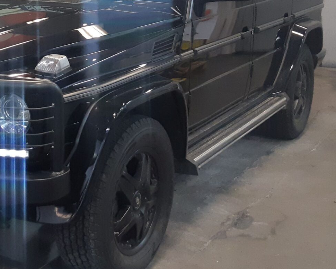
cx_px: 54
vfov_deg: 22.7
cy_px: 82
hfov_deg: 27.6
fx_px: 666
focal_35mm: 67
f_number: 1.7
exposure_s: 1/33
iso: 250
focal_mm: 3.93
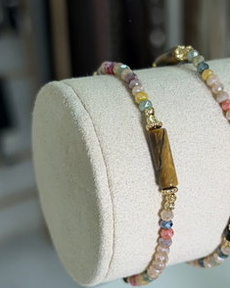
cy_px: 169
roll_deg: +0.2
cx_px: 187
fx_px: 724
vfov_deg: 22.5
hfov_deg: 17.9
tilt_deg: -21.0
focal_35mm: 85
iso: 50
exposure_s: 1/100
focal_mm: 6.76
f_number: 1.78
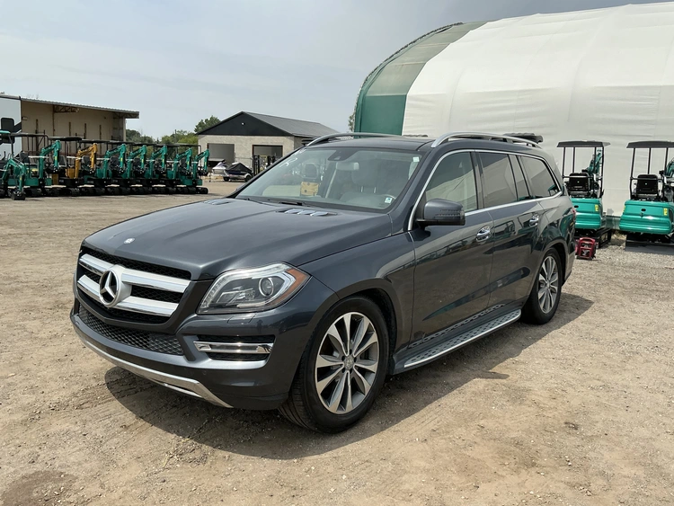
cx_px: 337
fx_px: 545
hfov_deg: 63.4
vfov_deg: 49.8
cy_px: 253
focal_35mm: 28
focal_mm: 3
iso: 25
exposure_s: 1/2227
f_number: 1.8
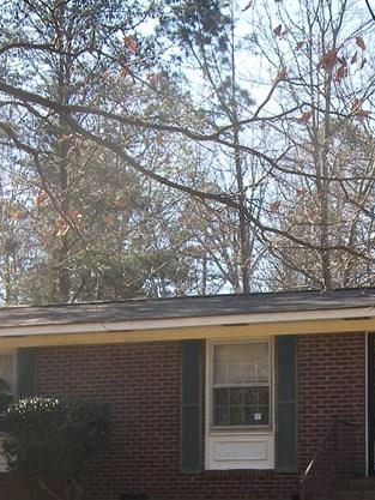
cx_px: 297
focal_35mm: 86
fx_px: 1242
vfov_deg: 22.3
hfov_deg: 17.0
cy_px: 441
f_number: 3.2
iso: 50
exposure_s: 1/200
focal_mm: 7.3
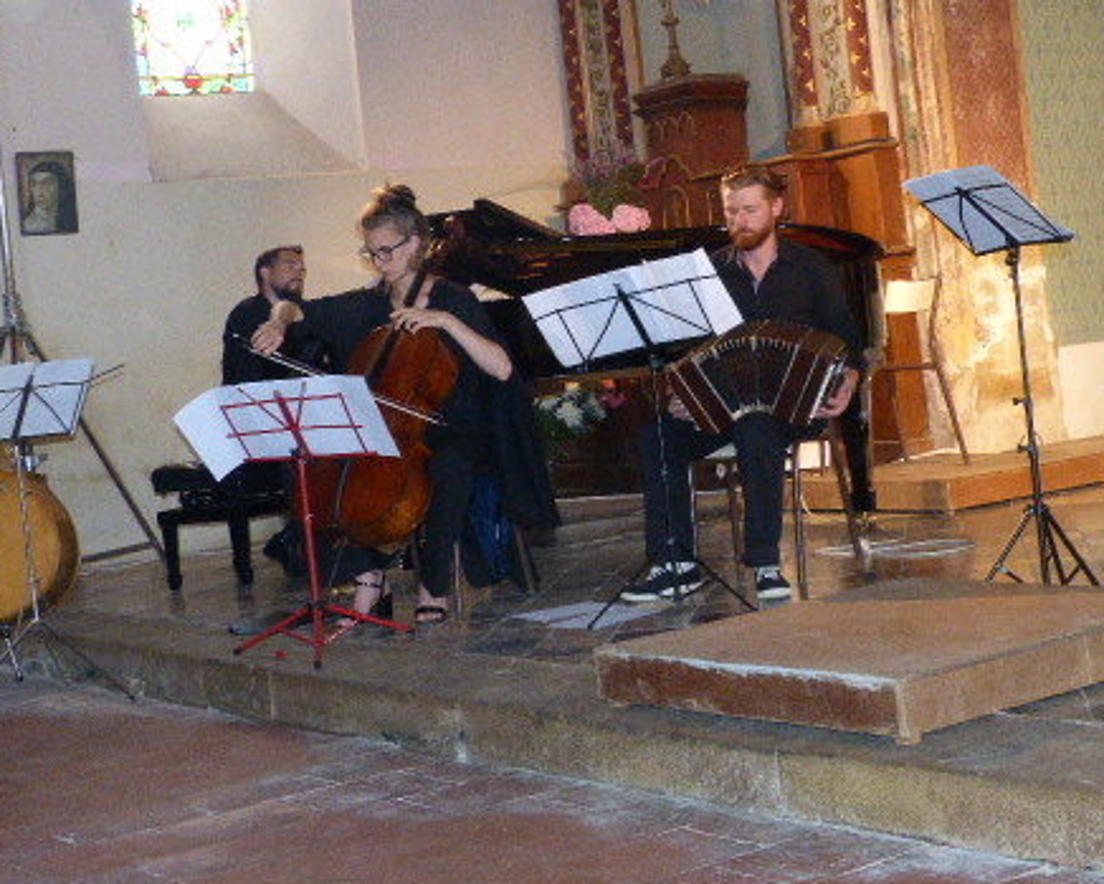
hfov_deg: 30.0
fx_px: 2059
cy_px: 324
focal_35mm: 63
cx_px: 610
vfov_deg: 24.2
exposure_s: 1/60
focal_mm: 7.8
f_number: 3.2
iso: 800
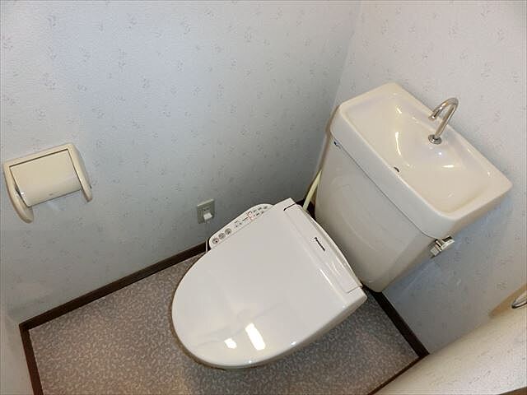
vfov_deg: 56.8
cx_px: 264
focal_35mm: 24
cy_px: 198
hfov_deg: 71.6
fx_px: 365
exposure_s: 1/60
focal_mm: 4.24
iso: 400
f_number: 3
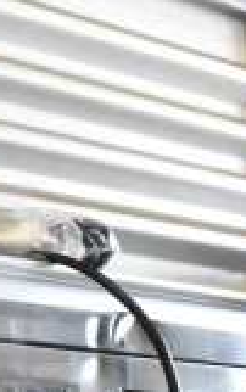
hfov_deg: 10.7
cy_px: 376
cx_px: -185
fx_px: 1241
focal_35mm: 116
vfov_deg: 17.6
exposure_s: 1/250
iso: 6400
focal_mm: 20
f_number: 8
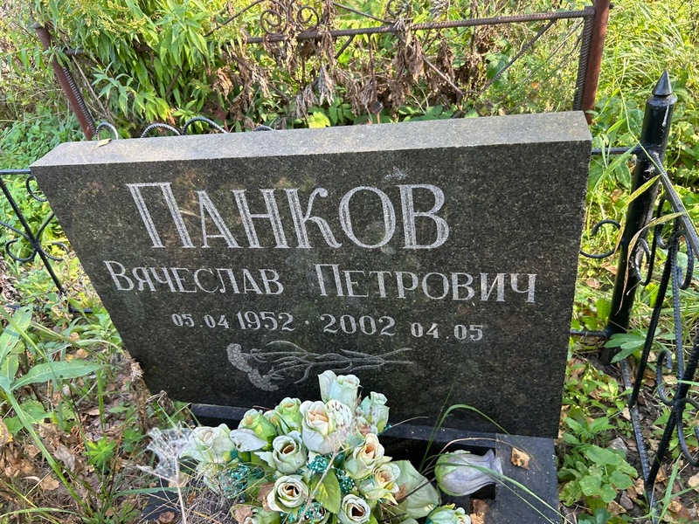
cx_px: 350
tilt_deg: -40.2
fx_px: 525
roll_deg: +10.9
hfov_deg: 67.3
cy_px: 262
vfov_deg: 53.1
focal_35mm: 26
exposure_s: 1/142
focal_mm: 5.7
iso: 50
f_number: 1.5
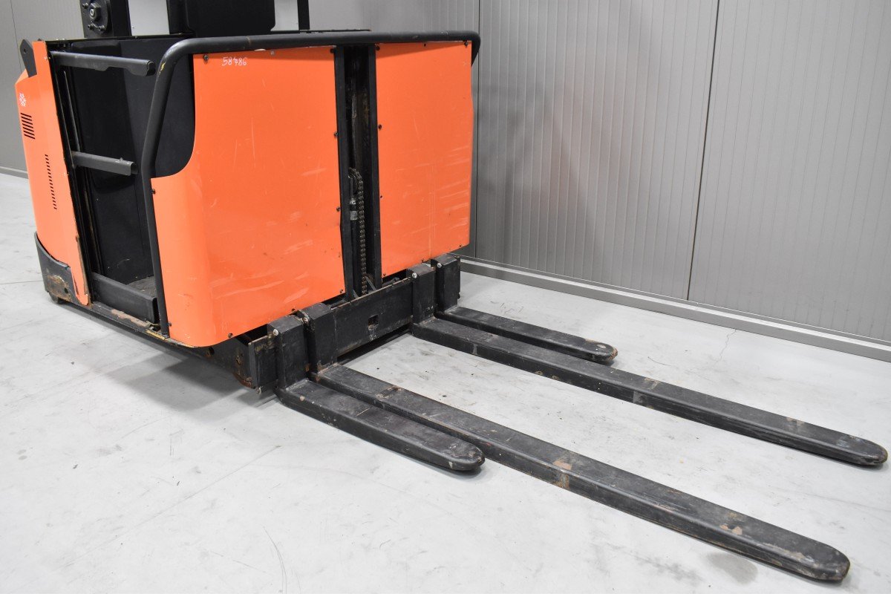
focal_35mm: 30
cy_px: 297
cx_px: 446
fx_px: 742
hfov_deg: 61.9
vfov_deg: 43.6
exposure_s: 1/25
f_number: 5
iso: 1600
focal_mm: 20
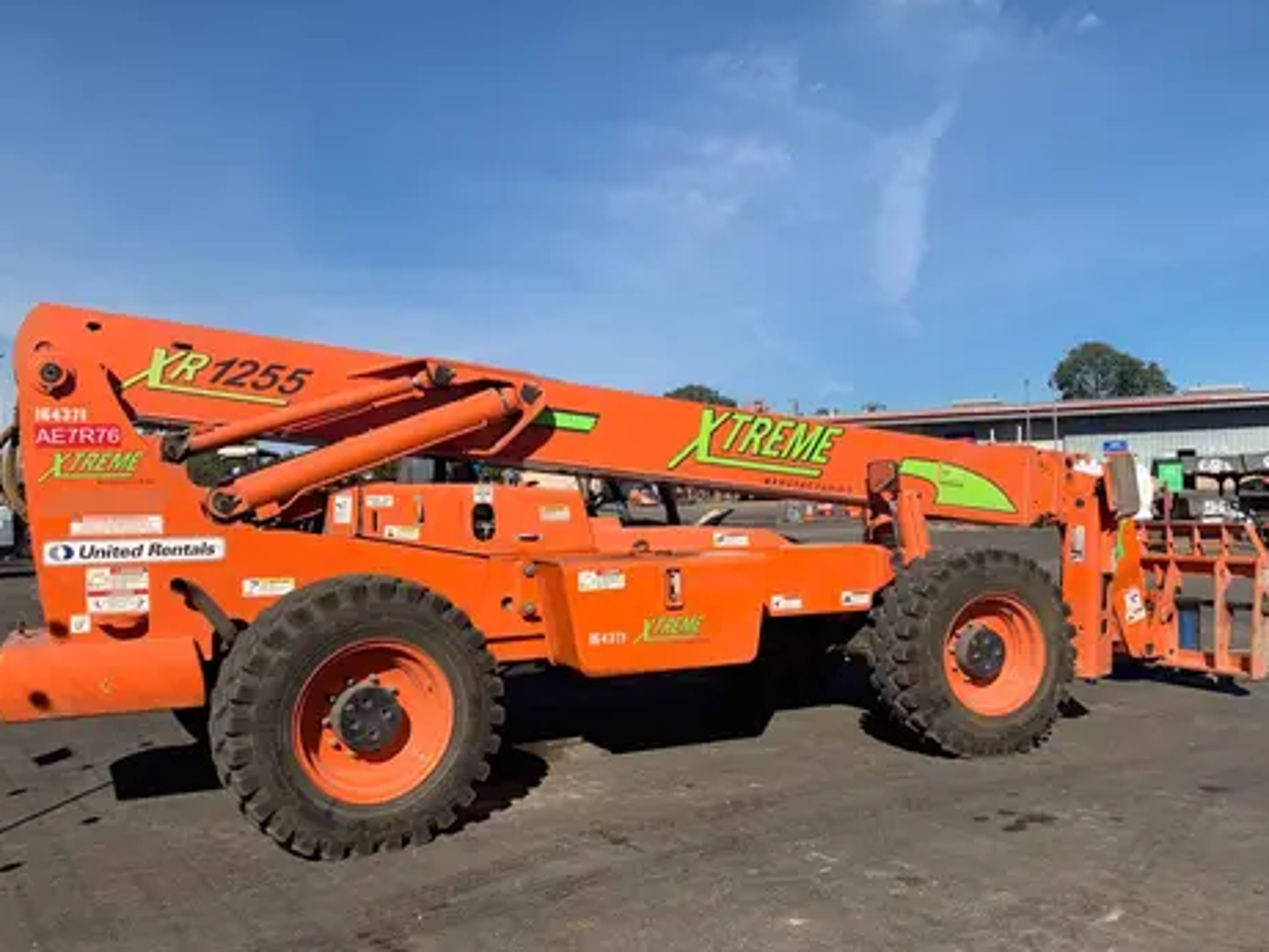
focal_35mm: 31
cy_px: 508
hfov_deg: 58.3
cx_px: 663
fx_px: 1137
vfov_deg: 45.4
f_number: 1.8
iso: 25
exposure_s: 1/2994
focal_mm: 4.25
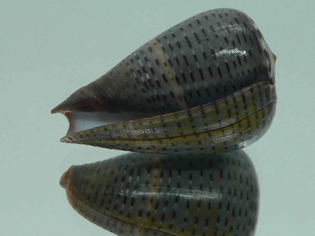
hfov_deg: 32.7
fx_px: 537
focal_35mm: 59
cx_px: 177
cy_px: 104
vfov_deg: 24.8
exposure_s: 1/60
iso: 100
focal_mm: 4.6
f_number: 2.8
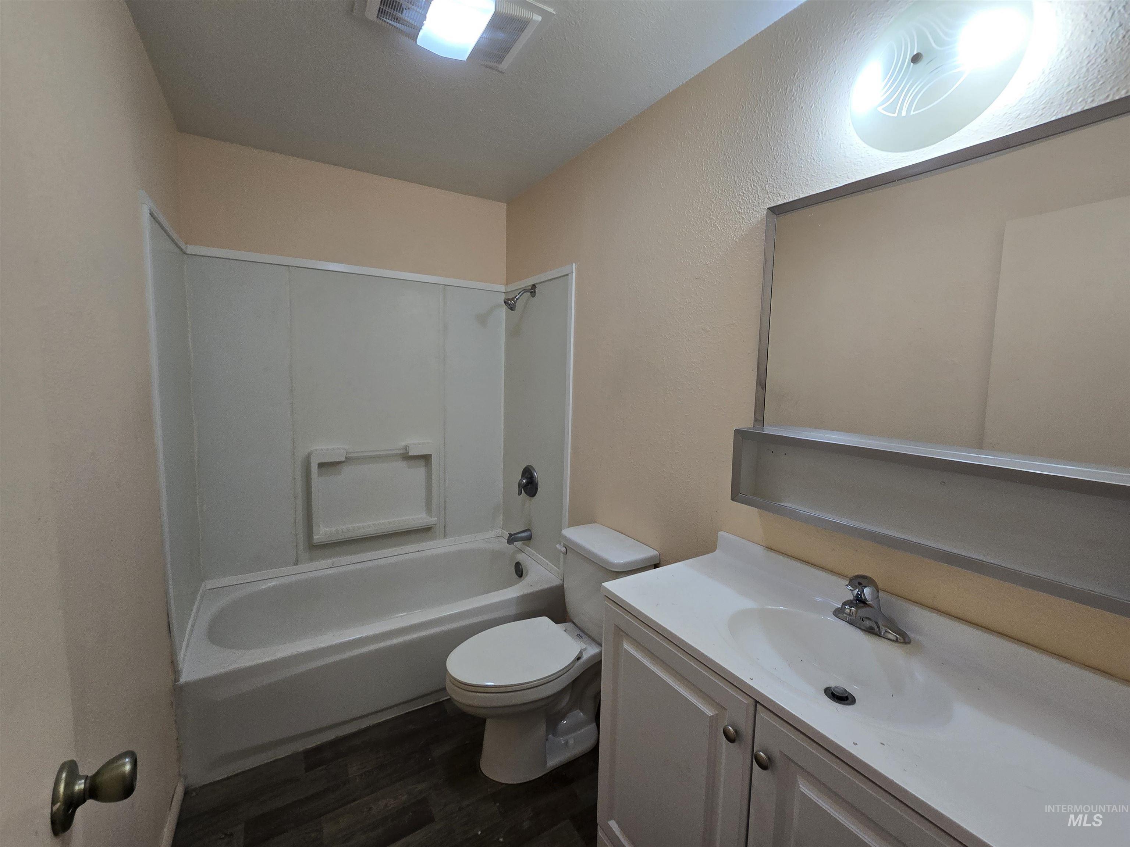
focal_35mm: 13
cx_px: 565
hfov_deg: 106.2
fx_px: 424
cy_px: 424
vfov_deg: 89.9
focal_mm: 2.2
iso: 100
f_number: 2.2
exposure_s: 1/60
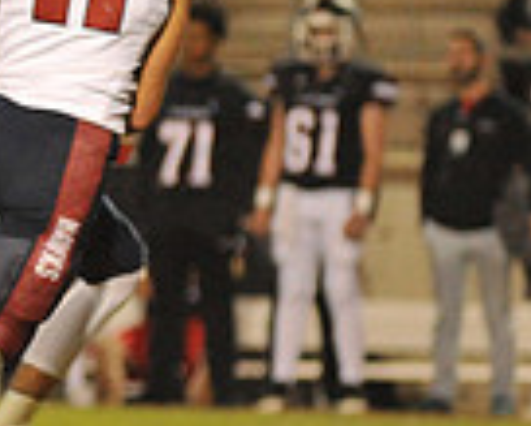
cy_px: 137
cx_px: -390
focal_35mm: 802
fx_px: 12613
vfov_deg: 1.9
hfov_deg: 2.4
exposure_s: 1/320
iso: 6400
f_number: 4
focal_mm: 200
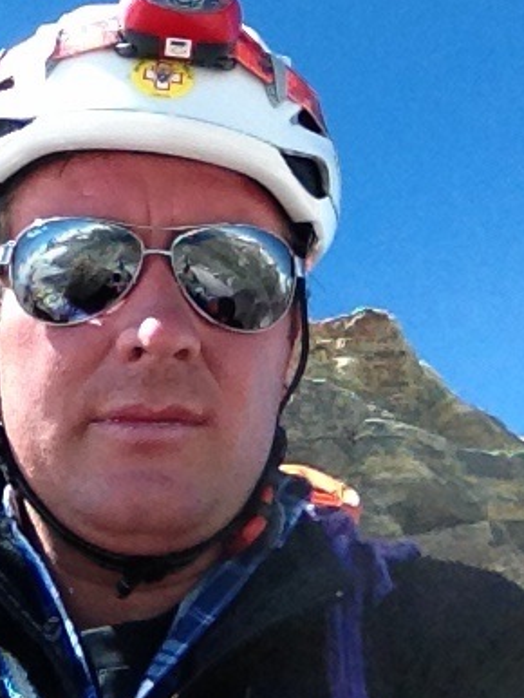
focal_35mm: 58
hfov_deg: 25.1
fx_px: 1169
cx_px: 164
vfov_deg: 32.6
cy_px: 172
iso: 125
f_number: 2.4
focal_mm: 1.85
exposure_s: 1/1770
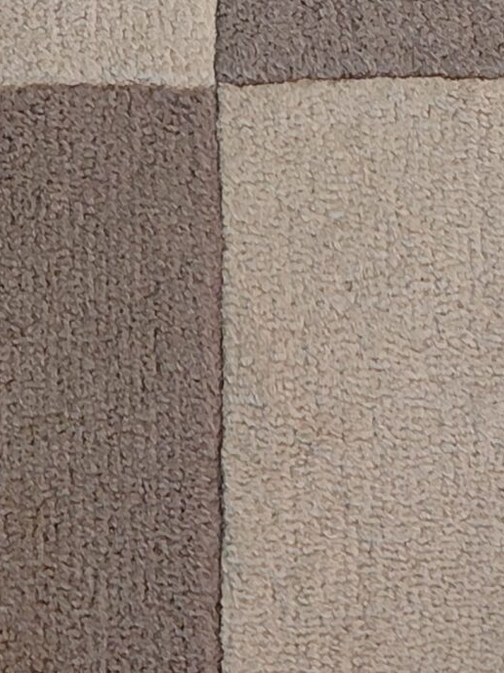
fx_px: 1805
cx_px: 256
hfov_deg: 15.9
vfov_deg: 19.7
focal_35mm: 93
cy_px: -157
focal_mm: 4.69
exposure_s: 1/120
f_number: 1.8
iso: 250
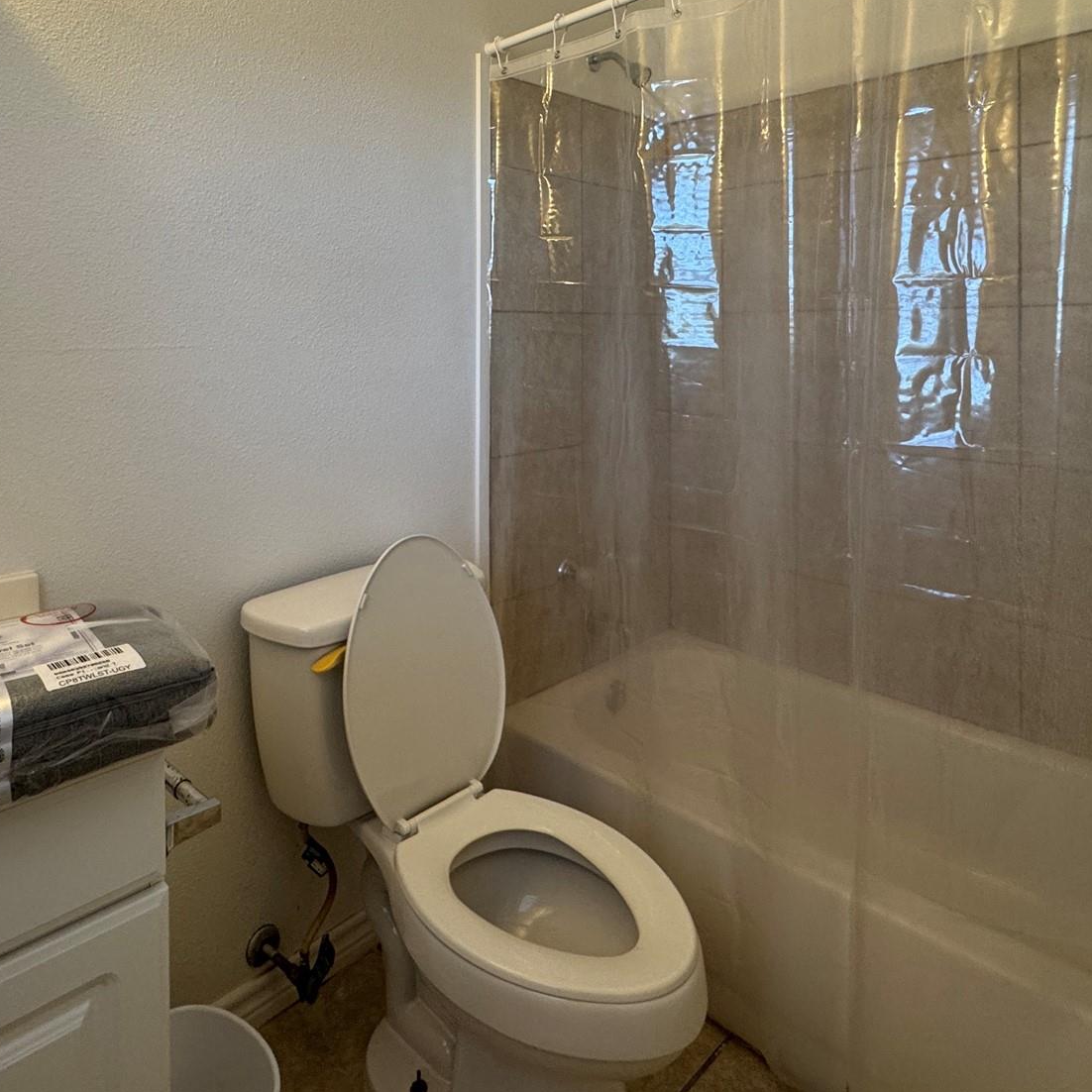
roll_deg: -0.1
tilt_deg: -0.5
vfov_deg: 64.9
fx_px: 821
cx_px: 429
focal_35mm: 23
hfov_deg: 66.5
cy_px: 335
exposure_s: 1/120
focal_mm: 2.22
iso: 160
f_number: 2.2
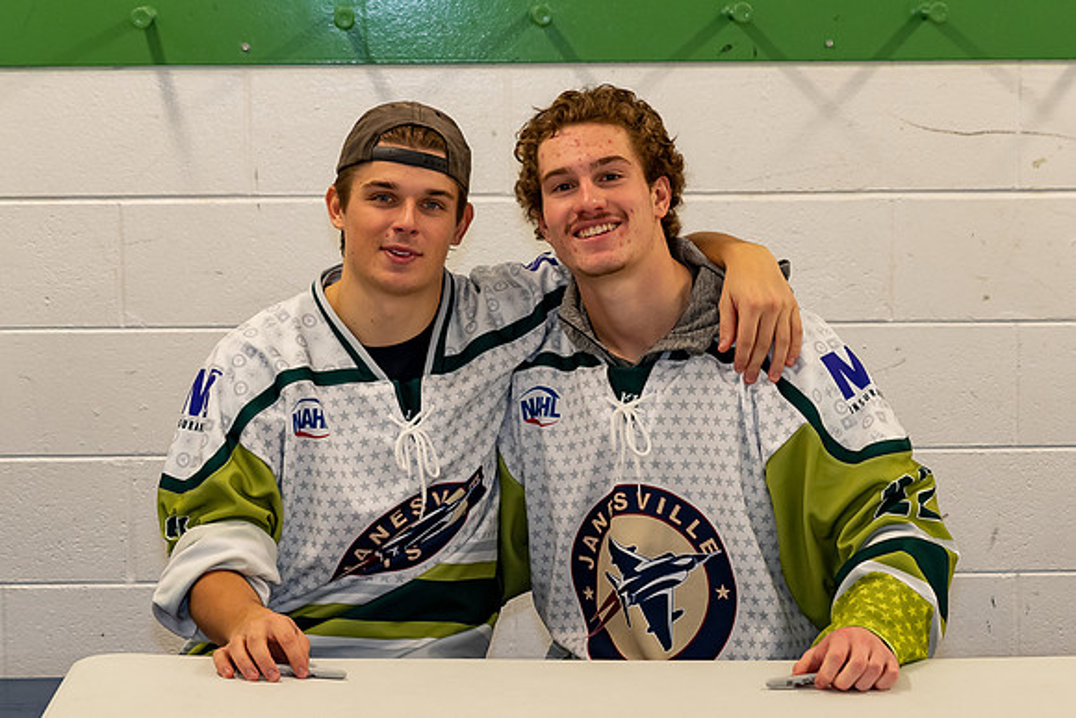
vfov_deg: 12.9
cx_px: 550
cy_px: 359
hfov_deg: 19.2
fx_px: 3188
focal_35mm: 107
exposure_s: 1/160
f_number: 3.5
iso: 1250
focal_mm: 52
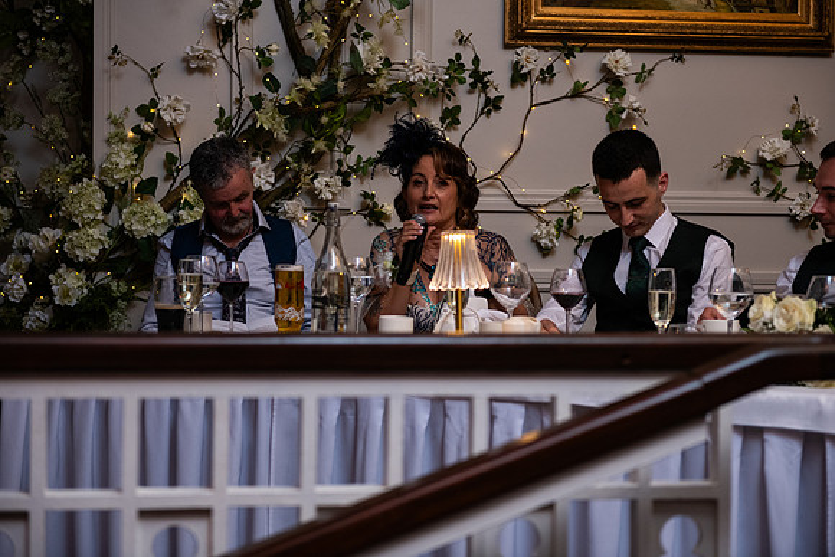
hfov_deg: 28.8
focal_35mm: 70
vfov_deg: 19.5
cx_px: 418
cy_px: 278
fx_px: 1624
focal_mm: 70
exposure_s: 1/160
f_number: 3.5
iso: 1000
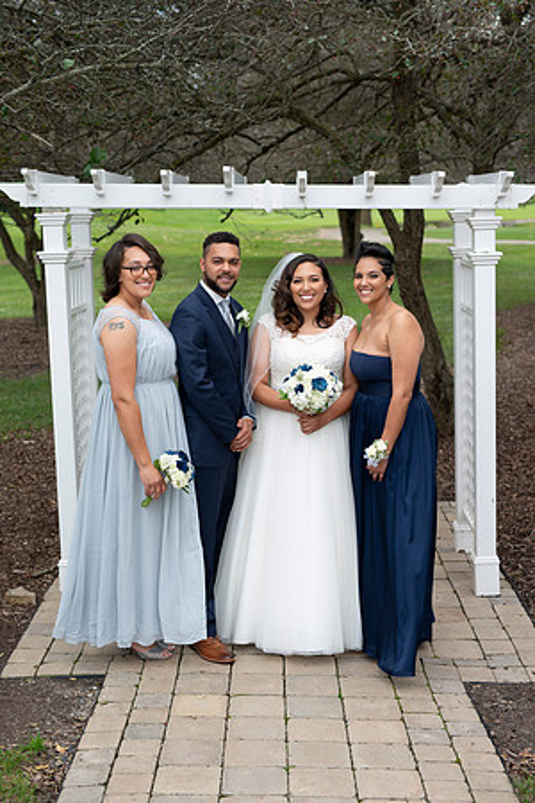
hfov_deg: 27.0
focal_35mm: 50
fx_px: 1114
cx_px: 268
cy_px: 402
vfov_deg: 39.6
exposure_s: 1/250
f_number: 3.2
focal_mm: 50
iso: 100
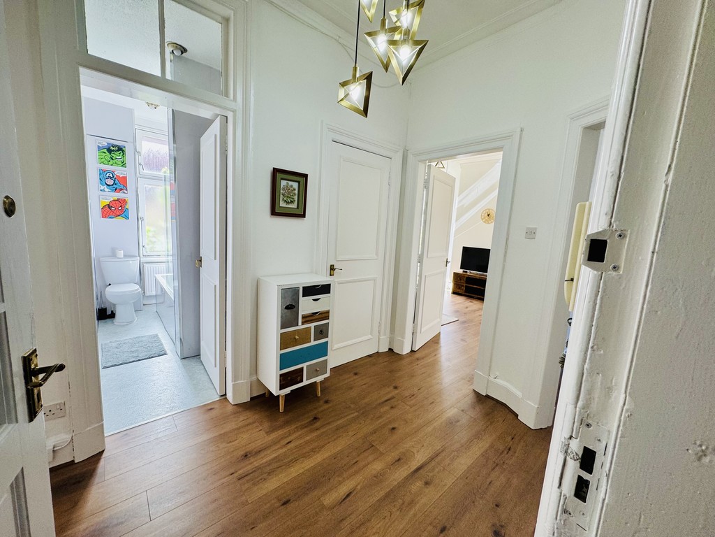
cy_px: 268
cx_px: 358
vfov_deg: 85.7
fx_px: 289
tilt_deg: -8.1
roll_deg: -3.9
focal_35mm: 14
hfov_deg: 102.1
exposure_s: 1/100
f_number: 2.2
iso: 100
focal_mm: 2.22
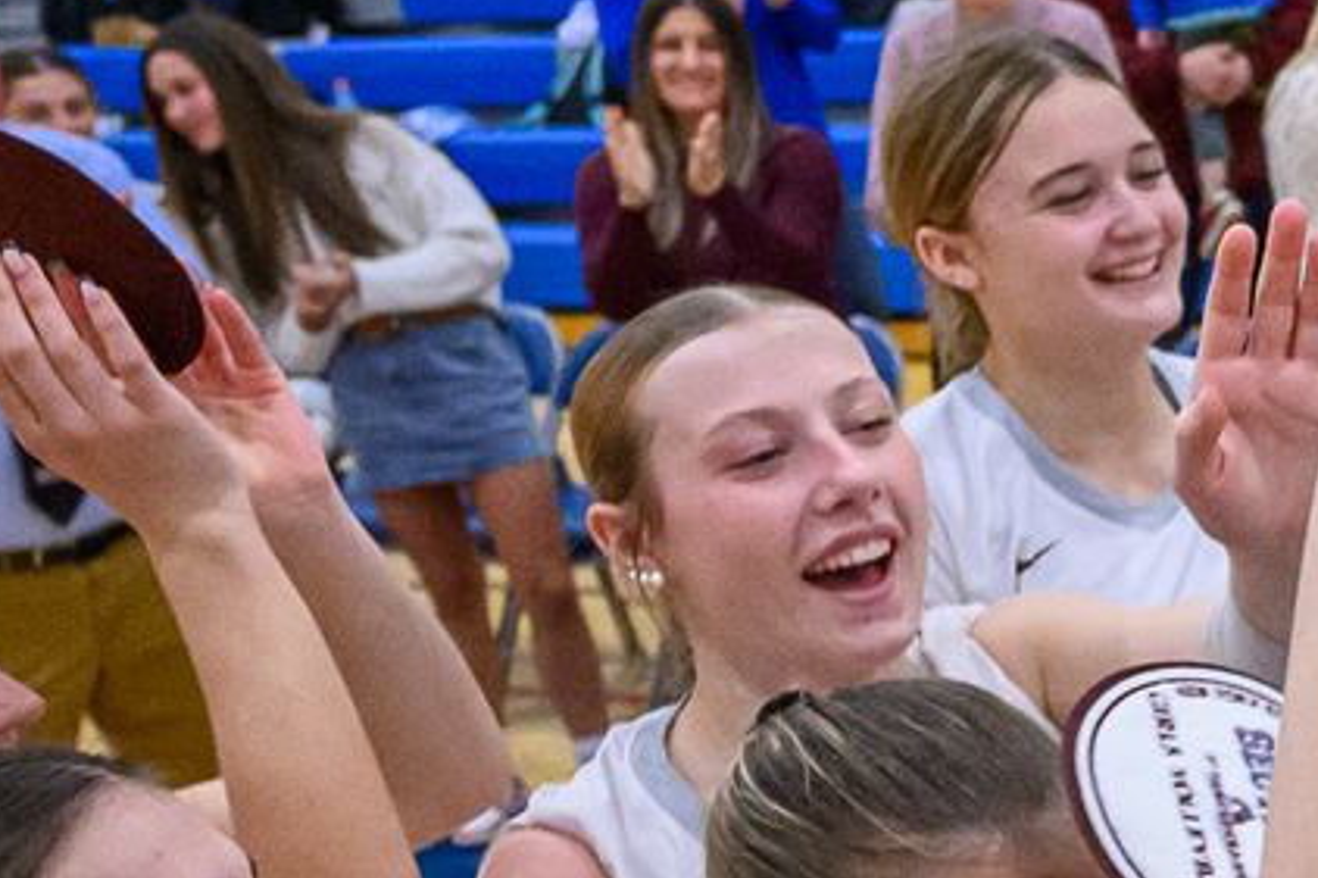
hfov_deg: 19.4
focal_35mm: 80
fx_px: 2928
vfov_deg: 16.9
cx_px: 2347
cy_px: 672
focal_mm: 14
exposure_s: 1/800
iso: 5000
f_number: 3.2
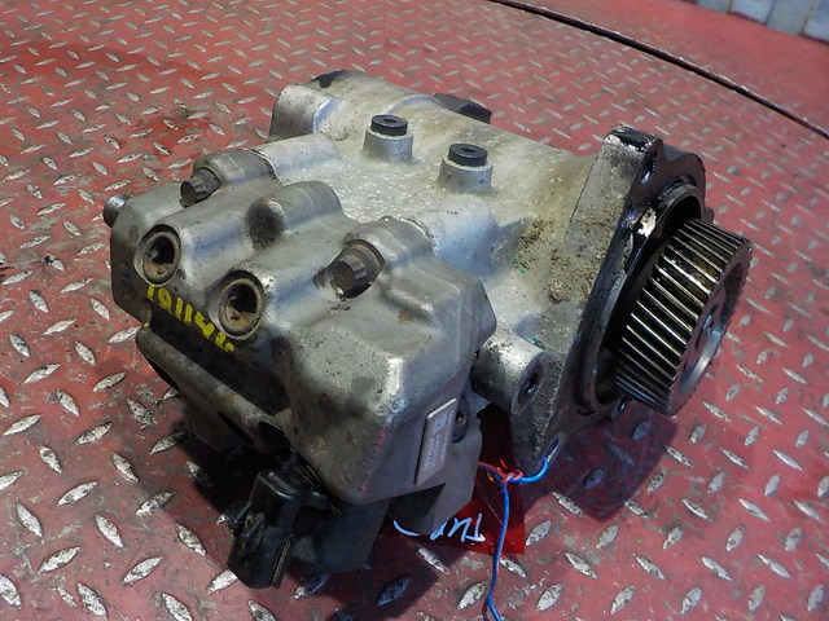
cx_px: 414
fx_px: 718
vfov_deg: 46.8
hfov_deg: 60.0
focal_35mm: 30
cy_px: 310
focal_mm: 4.1
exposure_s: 1/20
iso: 400
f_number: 3.3
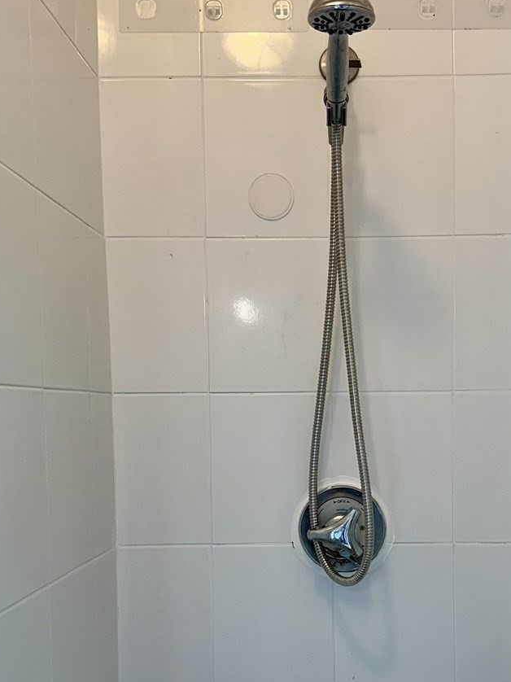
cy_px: 437
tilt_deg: -2.9
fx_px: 866
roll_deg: -0.4
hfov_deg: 32.7
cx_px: 326
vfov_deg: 42.5
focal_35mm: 44
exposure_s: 1/120
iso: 80
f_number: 1.78
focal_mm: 6.86
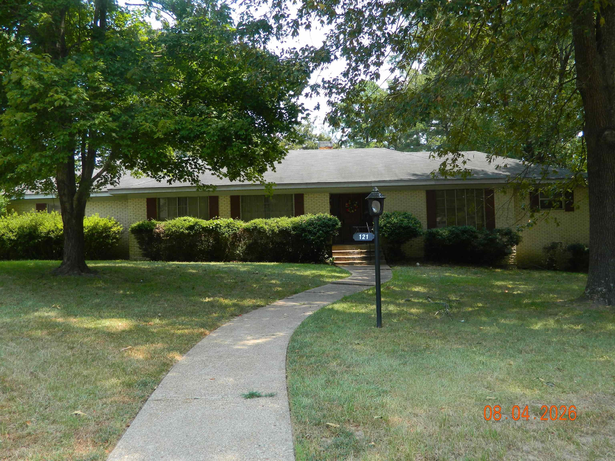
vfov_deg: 45.4
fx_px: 551
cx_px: 308
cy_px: 230
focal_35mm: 31
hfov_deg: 58.4
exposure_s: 1/200
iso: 80
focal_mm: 5.6
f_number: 3.2
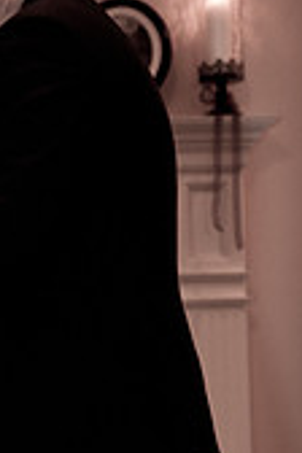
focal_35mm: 161
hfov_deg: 8.5
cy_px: 407
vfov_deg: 12.7
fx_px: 2026
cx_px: -31
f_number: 3.2
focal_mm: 40
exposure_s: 1/60
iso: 500
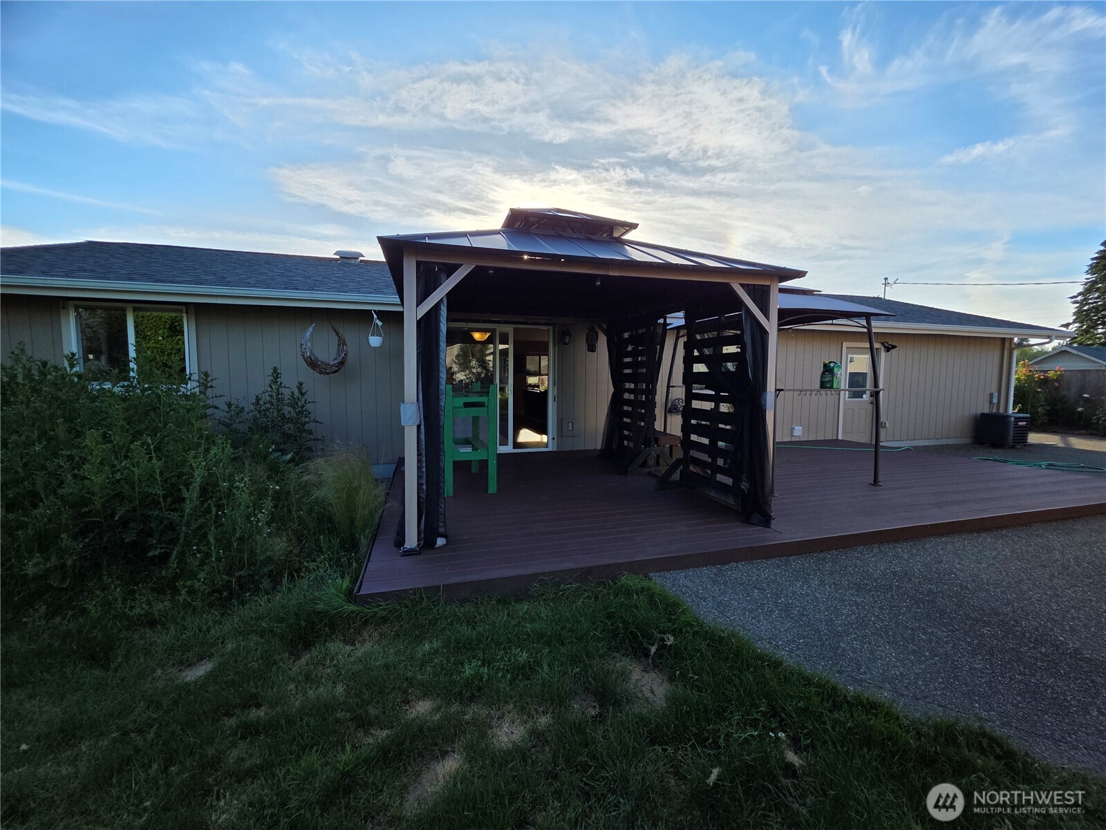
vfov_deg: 89.9
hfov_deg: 106.2
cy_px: 415
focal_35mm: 13
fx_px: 415
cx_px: 553
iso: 40
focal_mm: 2.2
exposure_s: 1/968
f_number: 1.9
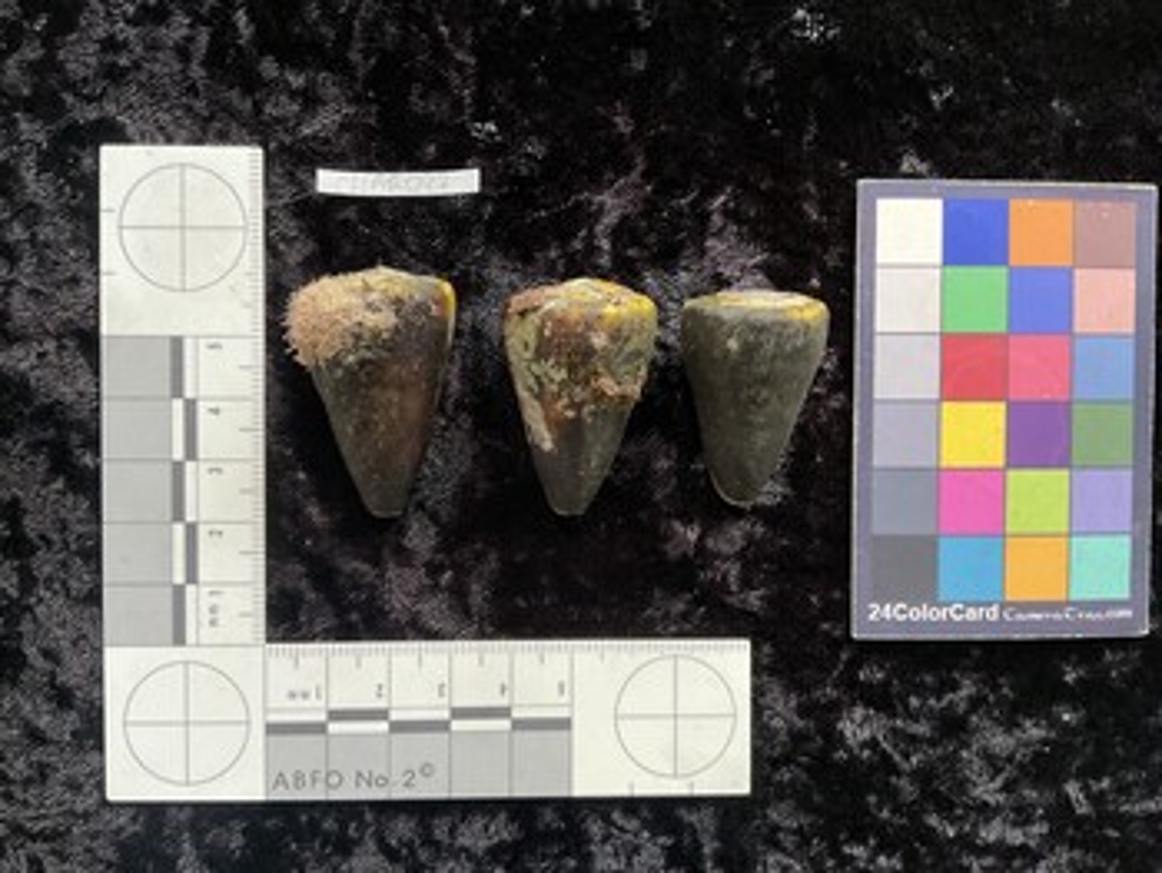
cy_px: 436
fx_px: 974
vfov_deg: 48.3
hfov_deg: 61.6
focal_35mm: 29
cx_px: 581
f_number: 1.8
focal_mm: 3
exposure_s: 1/60
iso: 160
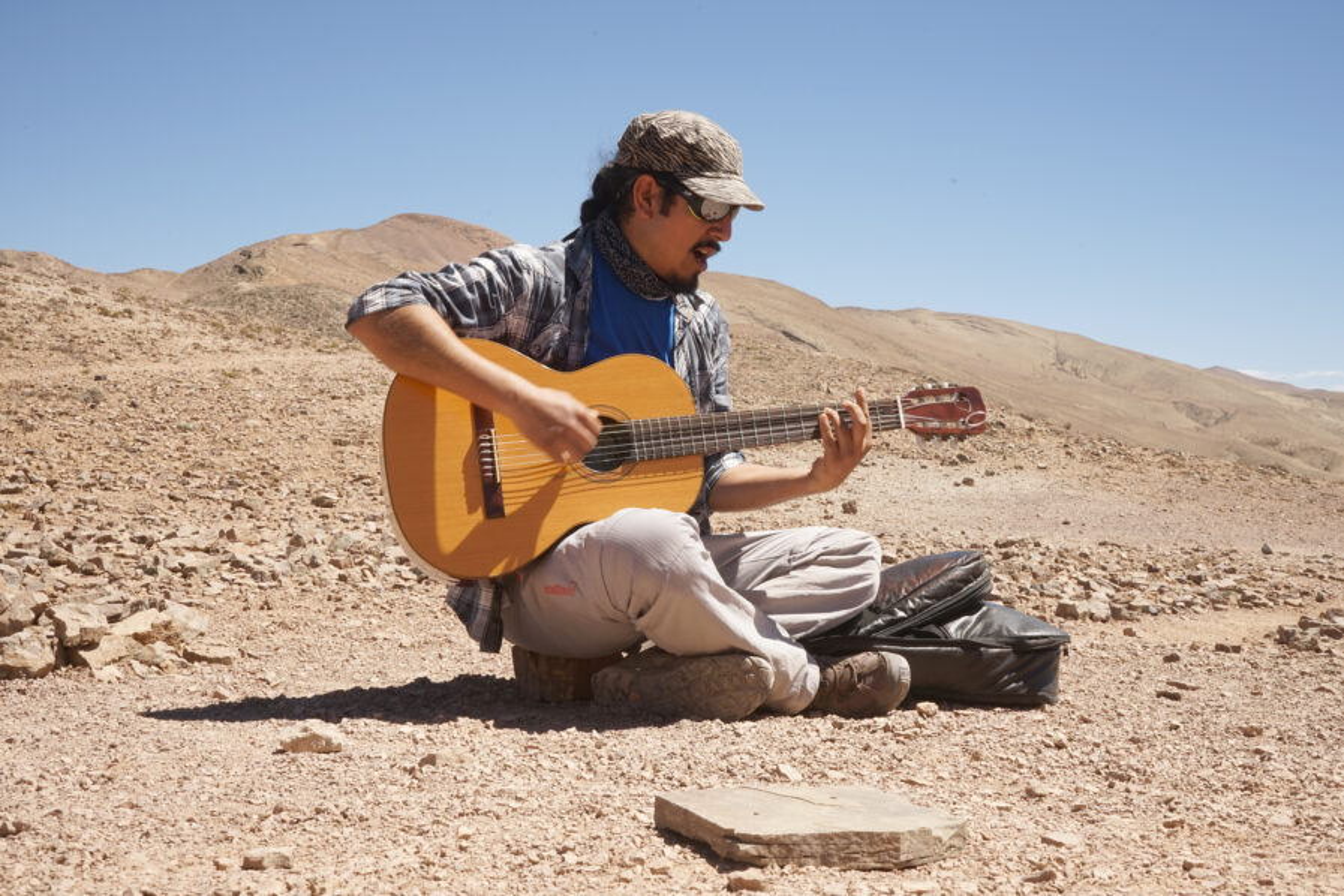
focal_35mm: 43
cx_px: 672
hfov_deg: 45.4
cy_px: 448
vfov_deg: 31.2
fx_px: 1605
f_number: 22
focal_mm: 43
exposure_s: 1/50
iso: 160
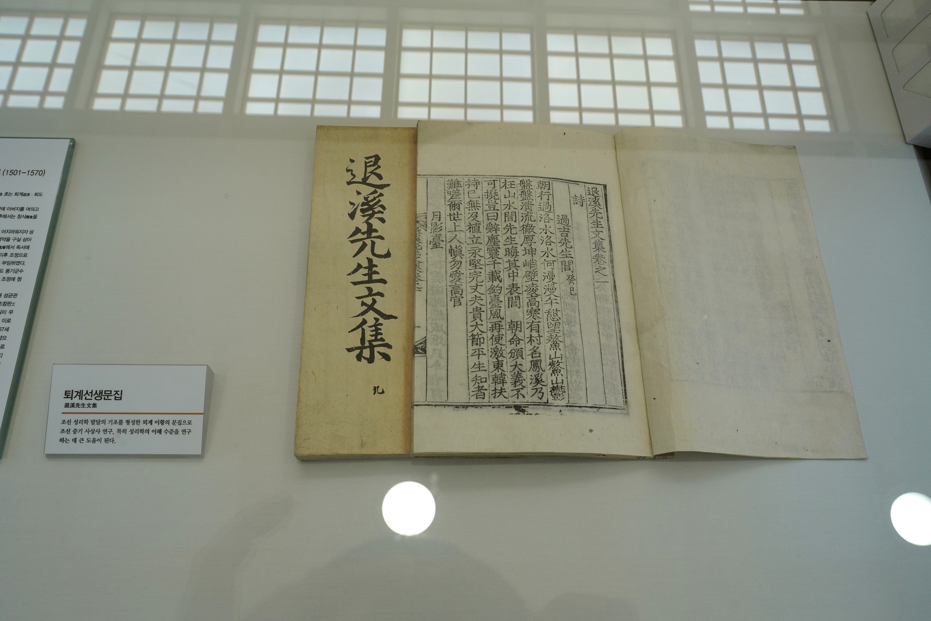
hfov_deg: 61.9
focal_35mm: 30
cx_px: 466
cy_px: 310
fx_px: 776
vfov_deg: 43.6
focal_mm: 30
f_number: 14
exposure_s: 1/100
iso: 800
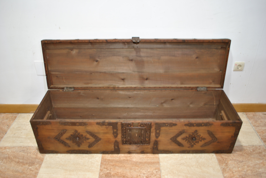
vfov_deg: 43.7
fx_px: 222
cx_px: 133
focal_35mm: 30
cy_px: 89
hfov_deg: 61.9
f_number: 3.8
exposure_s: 1/4
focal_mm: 20
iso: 200
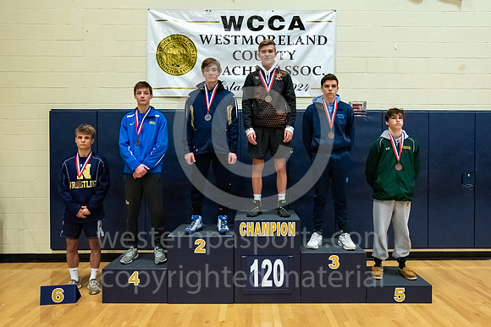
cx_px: 260
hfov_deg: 65.2
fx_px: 383
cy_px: 160
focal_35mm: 28
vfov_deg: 46.3
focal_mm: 24
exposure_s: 1/250
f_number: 5.6
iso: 6400
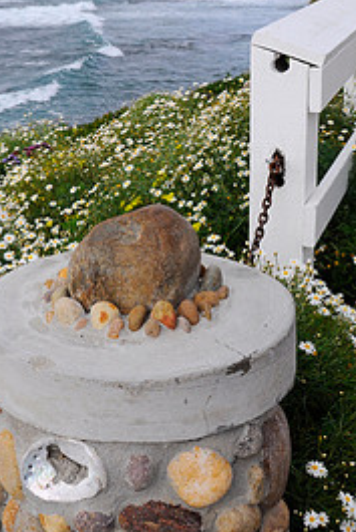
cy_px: 189
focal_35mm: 56
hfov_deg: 24.2
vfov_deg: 35.4
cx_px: 162
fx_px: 830
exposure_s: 1/1000
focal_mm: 22
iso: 200
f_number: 5.6
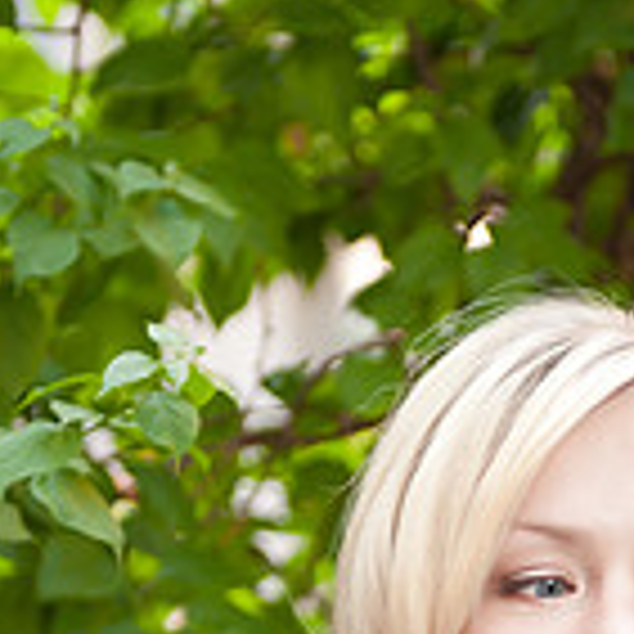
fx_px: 4497
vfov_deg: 8.0
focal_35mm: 217
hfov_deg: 8.0
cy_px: 809
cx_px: 616
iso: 500
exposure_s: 1/25
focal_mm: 62
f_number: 2.8
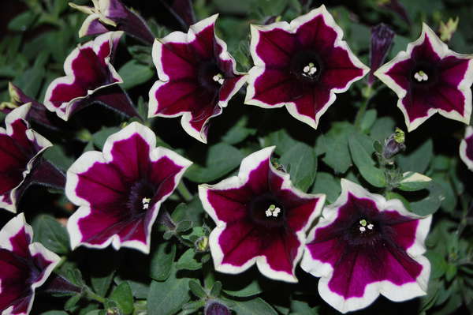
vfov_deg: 16.5
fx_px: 1083
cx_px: 236
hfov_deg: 24.6
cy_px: 158
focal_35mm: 82
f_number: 5.6
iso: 200
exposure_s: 1/125
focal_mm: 55
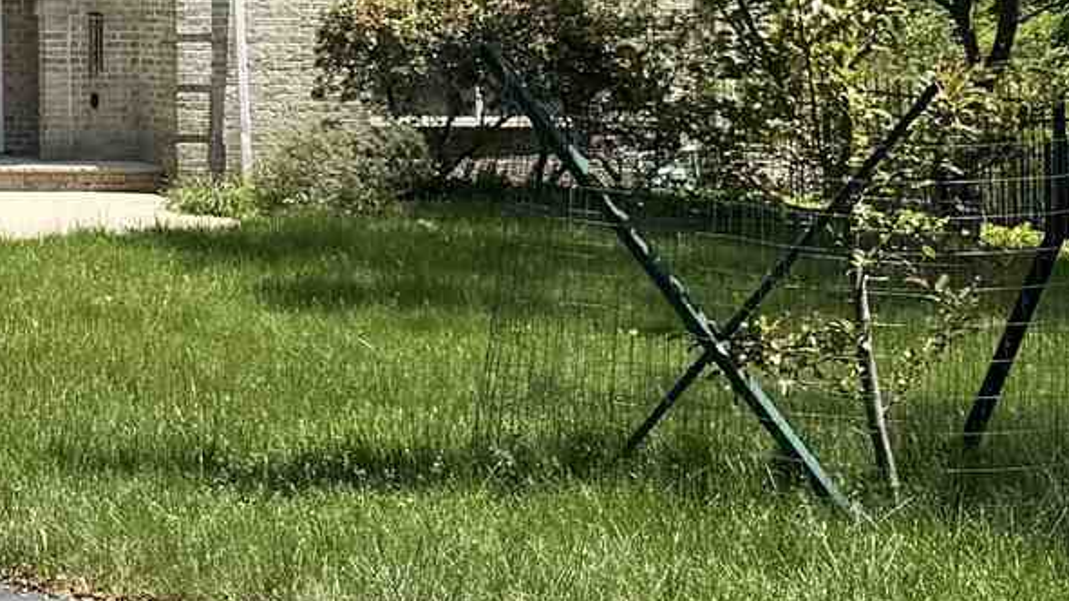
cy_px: -188
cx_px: -743
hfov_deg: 14.3
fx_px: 3854
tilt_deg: +2.9
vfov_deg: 8.8
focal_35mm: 136
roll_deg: -0.2
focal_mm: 6.76
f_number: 1.78
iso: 80
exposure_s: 1/4167
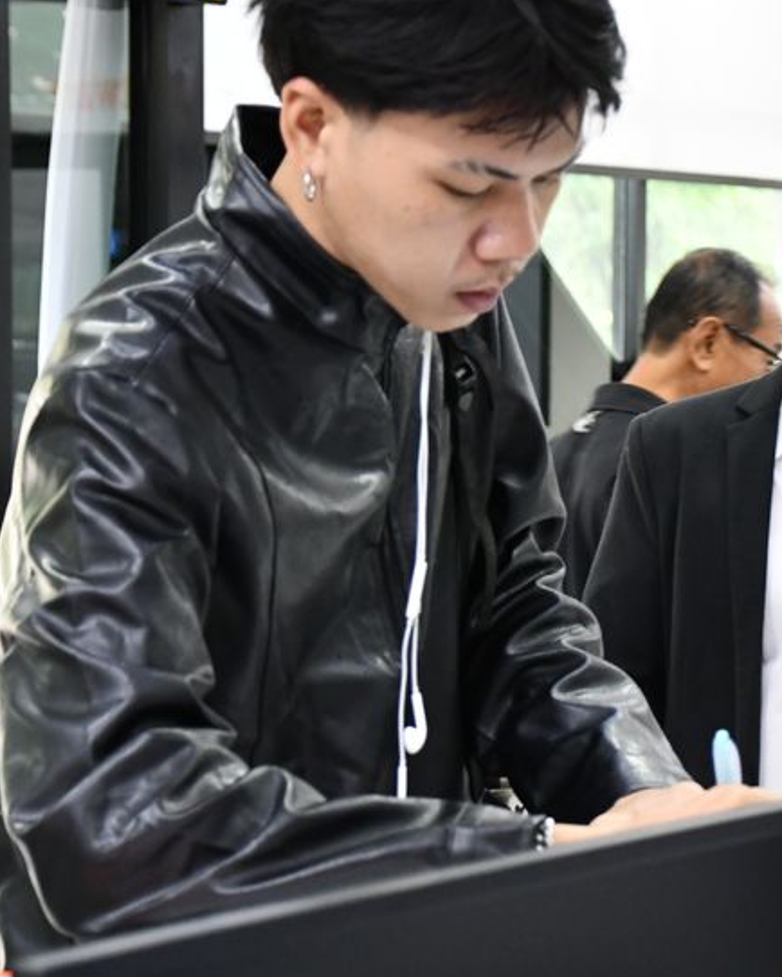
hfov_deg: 13.1
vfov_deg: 16.4
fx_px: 3383
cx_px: 658
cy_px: 421
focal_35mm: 117
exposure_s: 1/100
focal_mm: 44
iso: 3200
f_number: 4.5
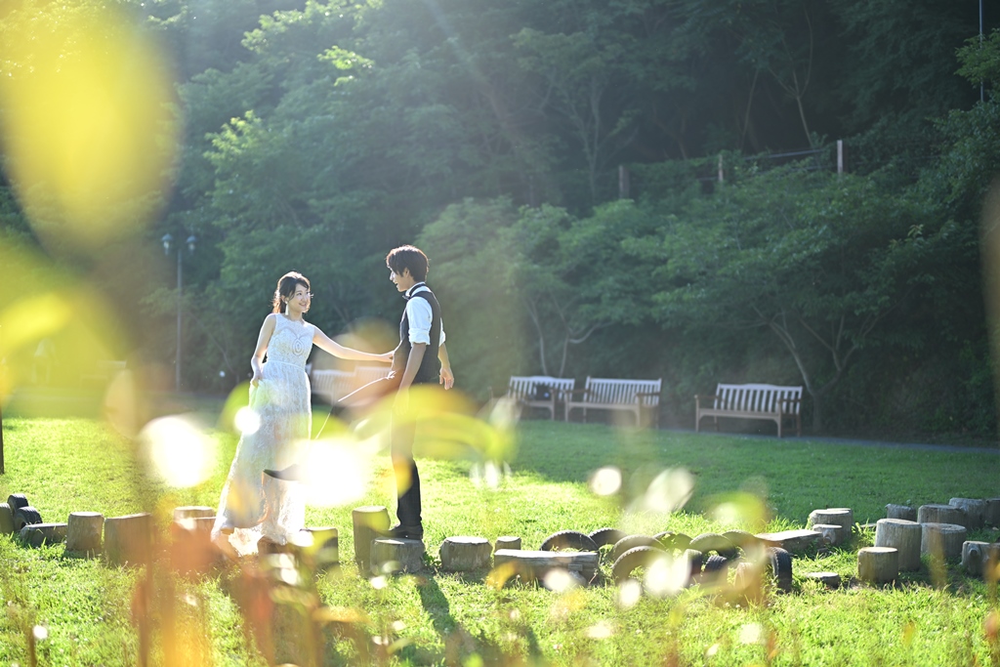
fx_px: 1389
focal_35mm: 50
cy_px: 334
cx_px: 500
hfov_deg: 39.6
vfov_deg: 27.0
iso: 32
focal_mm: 50
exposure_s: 1/250
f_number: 1.2
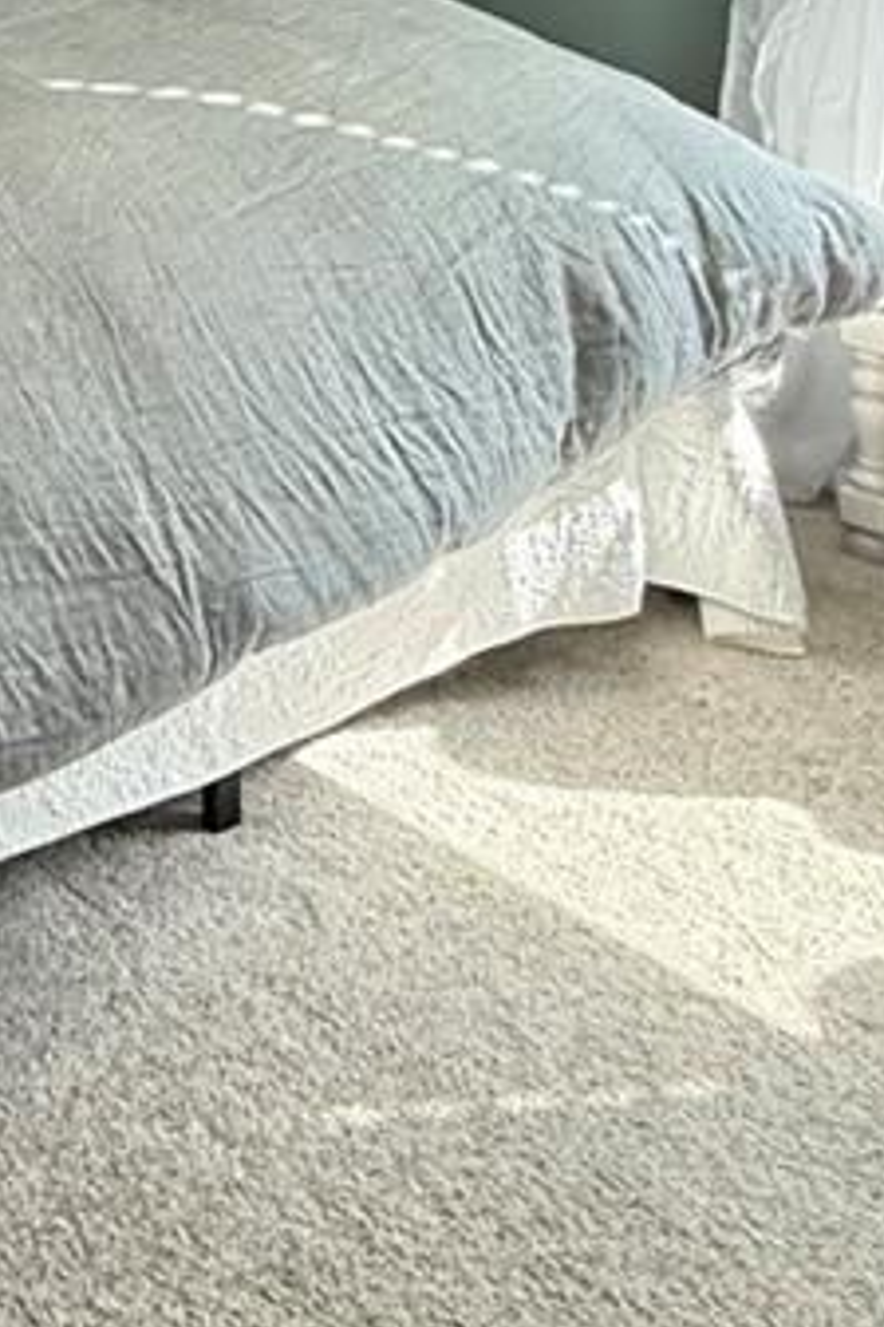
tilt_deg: -6.5
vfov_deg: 33.5
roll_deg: +3.5
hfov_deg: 20.1
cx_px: -635
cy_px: -115
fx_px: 1915
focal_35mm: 52
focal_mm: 2.22
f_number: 2.2
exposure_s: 1/120
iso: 160
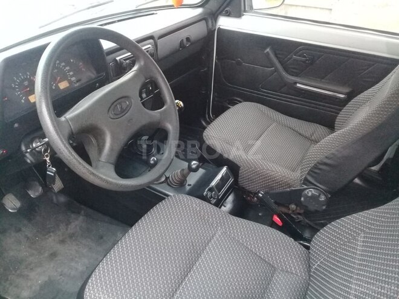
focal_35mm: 31
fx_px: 357
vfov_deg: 45.4
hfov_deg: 58.4
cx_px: 200
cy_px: 150
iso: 320
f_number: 2.2
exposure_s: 1/17
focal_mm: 3.3
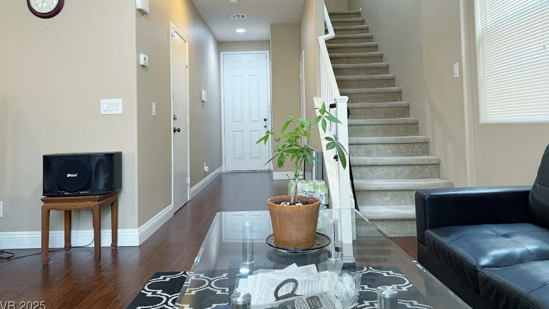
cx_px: 273
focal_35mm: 27
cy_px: 106
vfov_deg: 42.4
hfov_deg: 69.9
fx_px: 393
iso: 200
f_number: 1.78
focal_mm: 6.76
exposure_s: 1/60
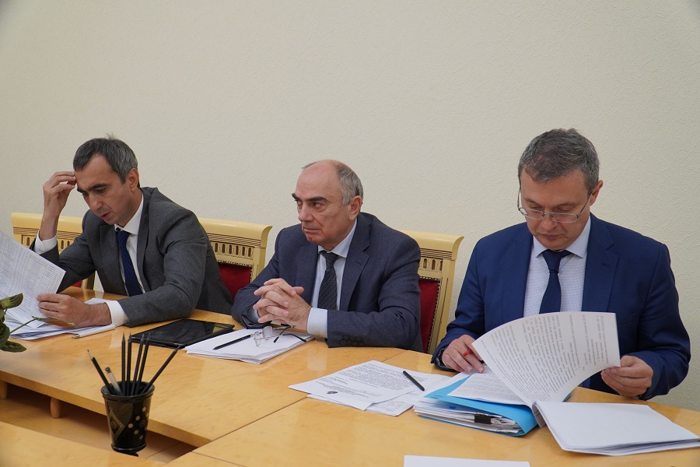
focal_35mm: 38
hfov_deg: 51.3
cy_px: 234
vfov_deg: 35.5
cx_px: 350
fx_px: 729
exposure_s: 1/160
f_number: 4
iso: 1000
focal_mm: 25
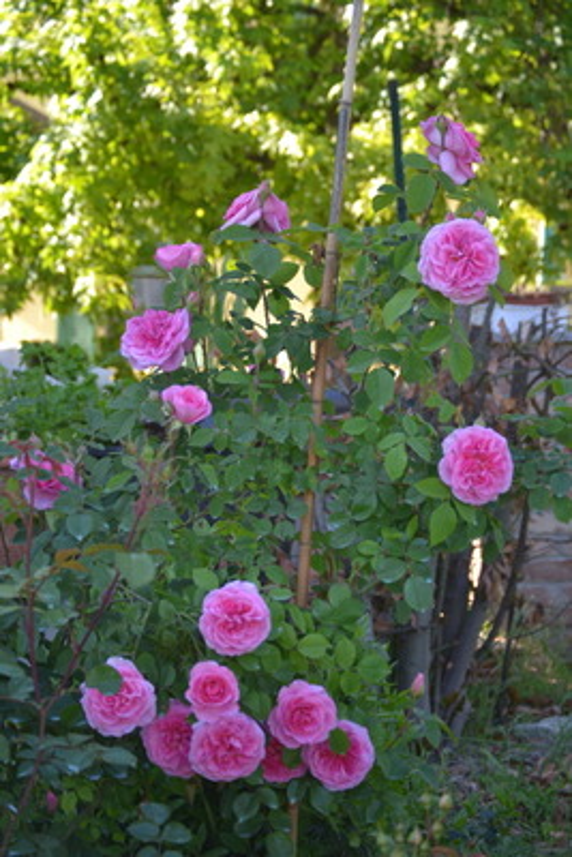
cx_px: 286
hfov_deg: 16.6
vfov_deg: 24.6
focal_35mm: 82
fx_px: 1964
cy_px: 428
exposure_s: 1/125
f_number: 4
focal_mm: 55
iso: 100
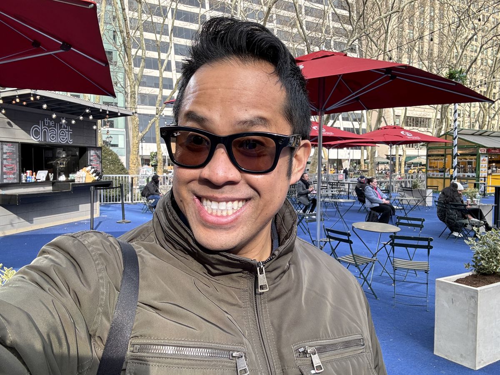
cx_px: 250
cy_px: 188
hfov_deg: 60.0
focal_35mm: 30
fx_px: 433
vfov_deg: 46.8
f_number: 1.9
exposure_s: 1/232
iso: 25
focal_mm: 2.69
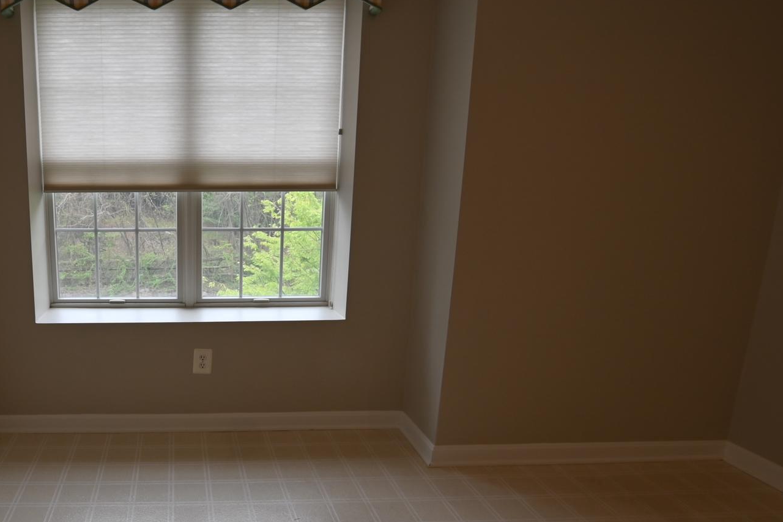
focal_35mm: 24
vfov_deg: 53.0
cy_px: 286
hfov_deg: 68.4
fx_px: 522
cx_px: 184
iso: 320
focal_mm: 10
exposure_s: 1/100
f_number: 8
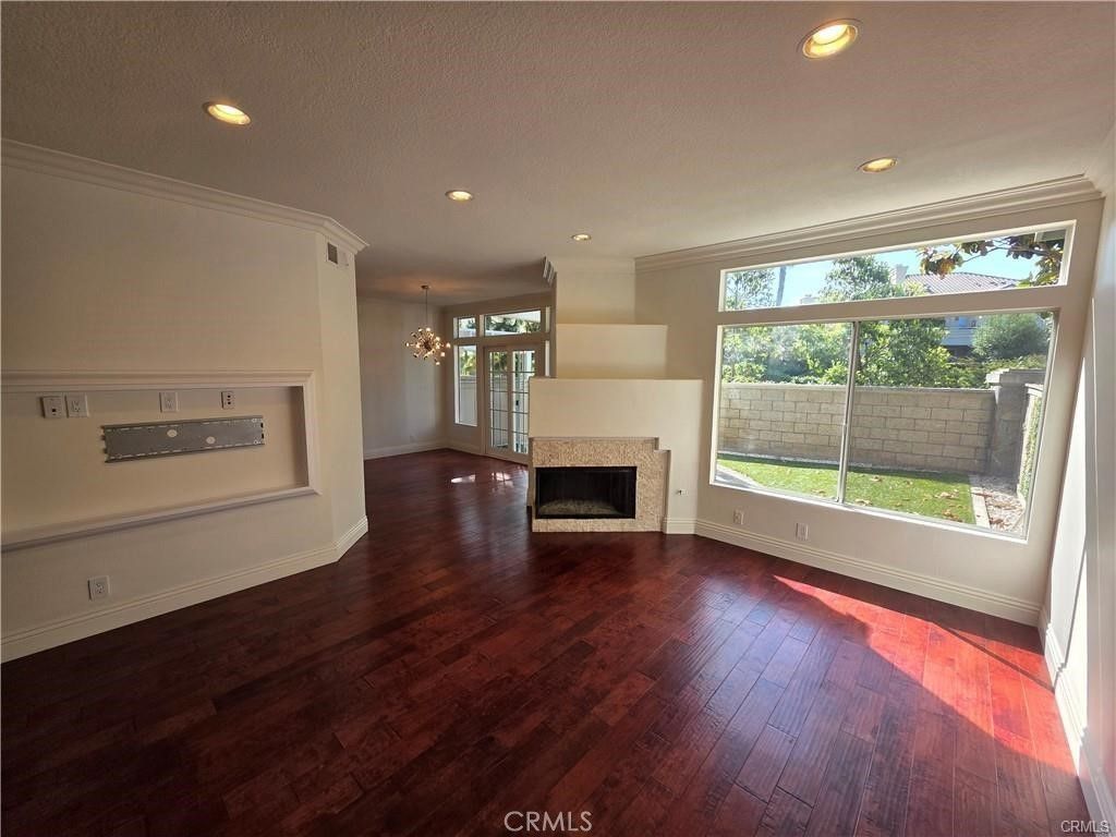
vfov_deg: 89.9
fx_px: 419
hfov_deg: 106.2
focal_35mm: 13
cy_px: 418
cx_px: 558
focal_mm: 2.2
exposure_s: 1/209
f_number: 1.9
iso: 40
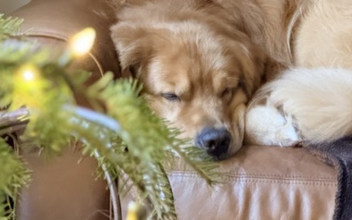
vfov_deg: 5.1
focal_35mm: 259
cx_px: 187
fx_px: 2486
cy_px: 29
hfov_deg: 8.1
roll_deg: -2.5
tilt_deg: -13.3
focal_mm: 15.66
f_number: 2.8
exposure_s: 1/30
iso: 1600
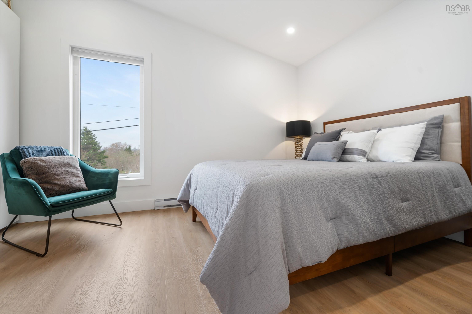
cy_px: 157
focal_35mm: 14
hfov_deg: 104.3
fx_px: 184
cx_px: 236
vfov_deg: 81.2
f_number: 5.6
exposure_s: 1/5
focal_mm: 14
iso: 200
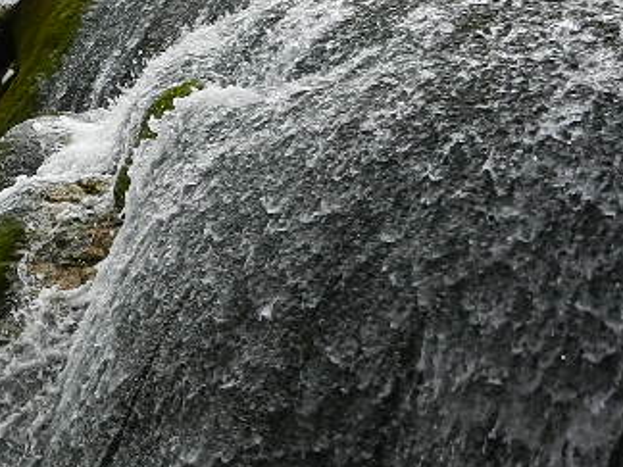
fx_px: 1422
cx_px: -71
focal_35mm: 79
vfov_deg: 18.6
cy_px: 183
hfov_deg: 23.2
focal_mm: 4.5
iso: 160
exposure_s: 1/320
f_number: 3.5
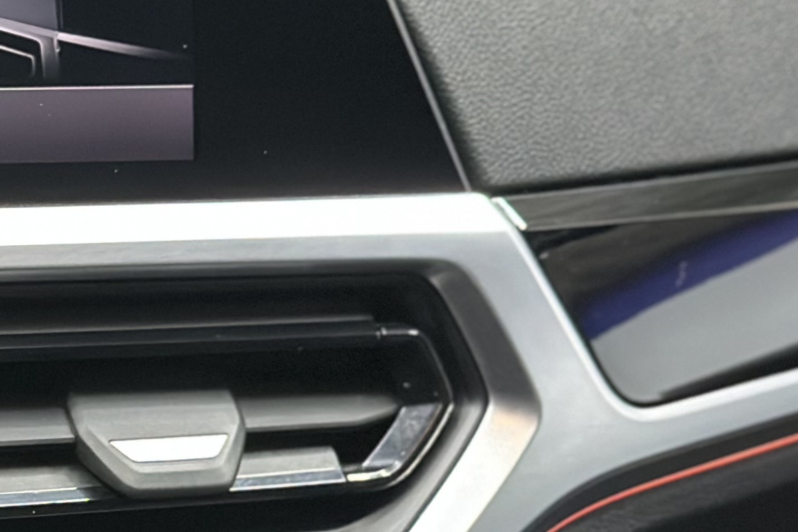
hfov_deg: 14.1
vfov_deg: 9.7
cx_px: -194
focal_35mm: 140
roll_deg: -2.3
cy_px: 521
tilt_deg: -23.4
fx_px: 3103
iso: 500
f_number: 1.78
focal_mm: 6.86
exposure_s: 1/38
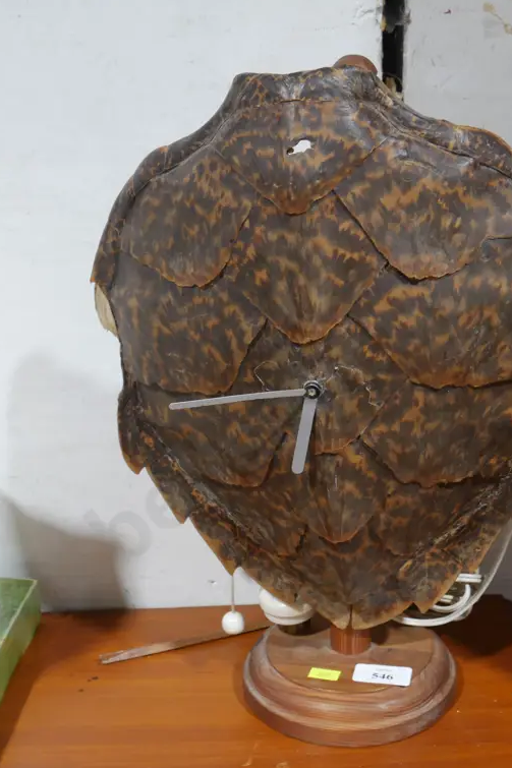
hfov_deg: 27.9
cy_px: 382
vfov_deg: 41.1
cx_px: 331
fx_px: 1024
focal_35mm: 48
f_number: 4.5
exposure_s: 1/60
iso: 800
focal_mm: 17
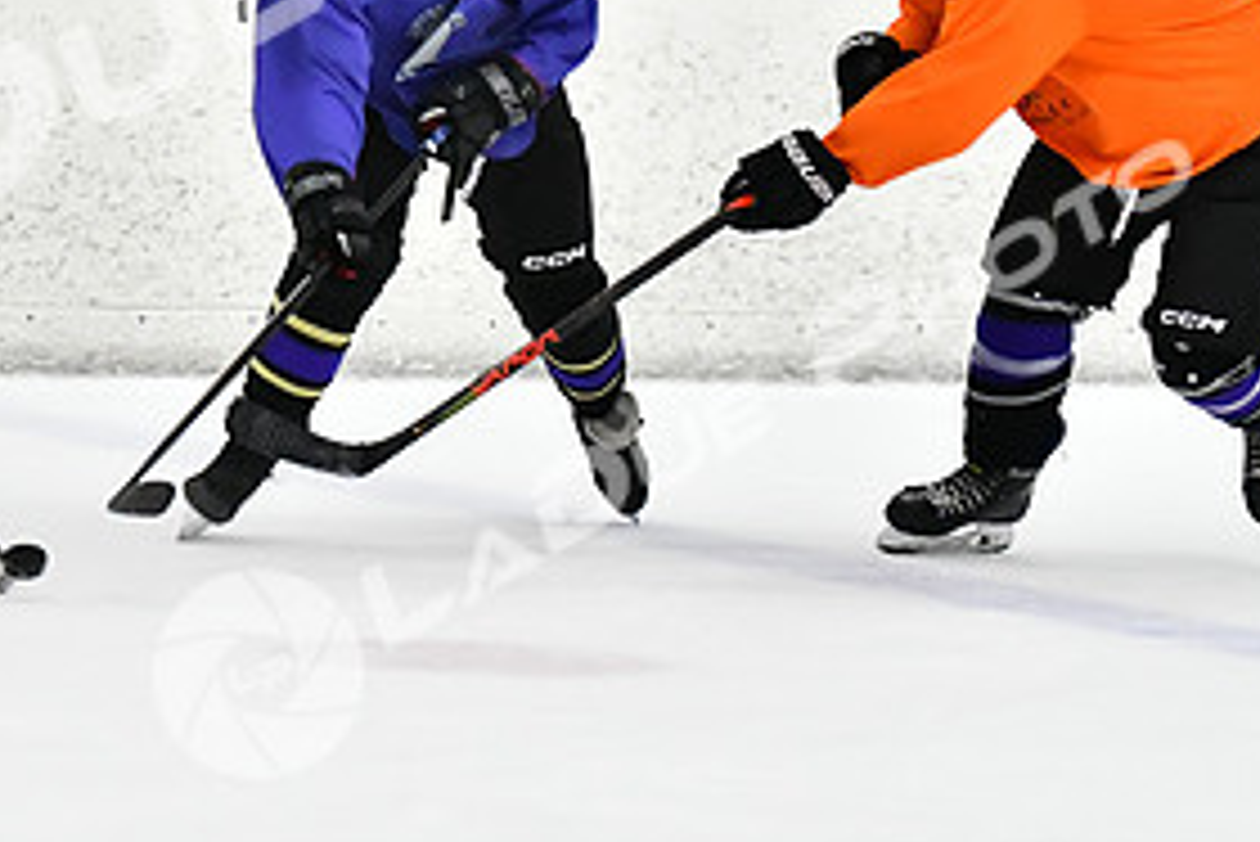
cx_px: 144
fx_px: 13623
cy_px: 11
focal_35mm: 389
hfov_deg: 5.3
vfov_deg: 3.5
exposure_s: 1/1600
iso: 6400
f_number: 2.8
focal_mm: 125
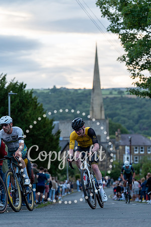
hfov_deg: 13.0
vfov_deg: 19.5
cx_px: 76
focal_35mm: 105
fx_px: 661
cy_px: 114
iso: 800
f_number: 3.2
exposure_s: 1/640
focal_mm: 105
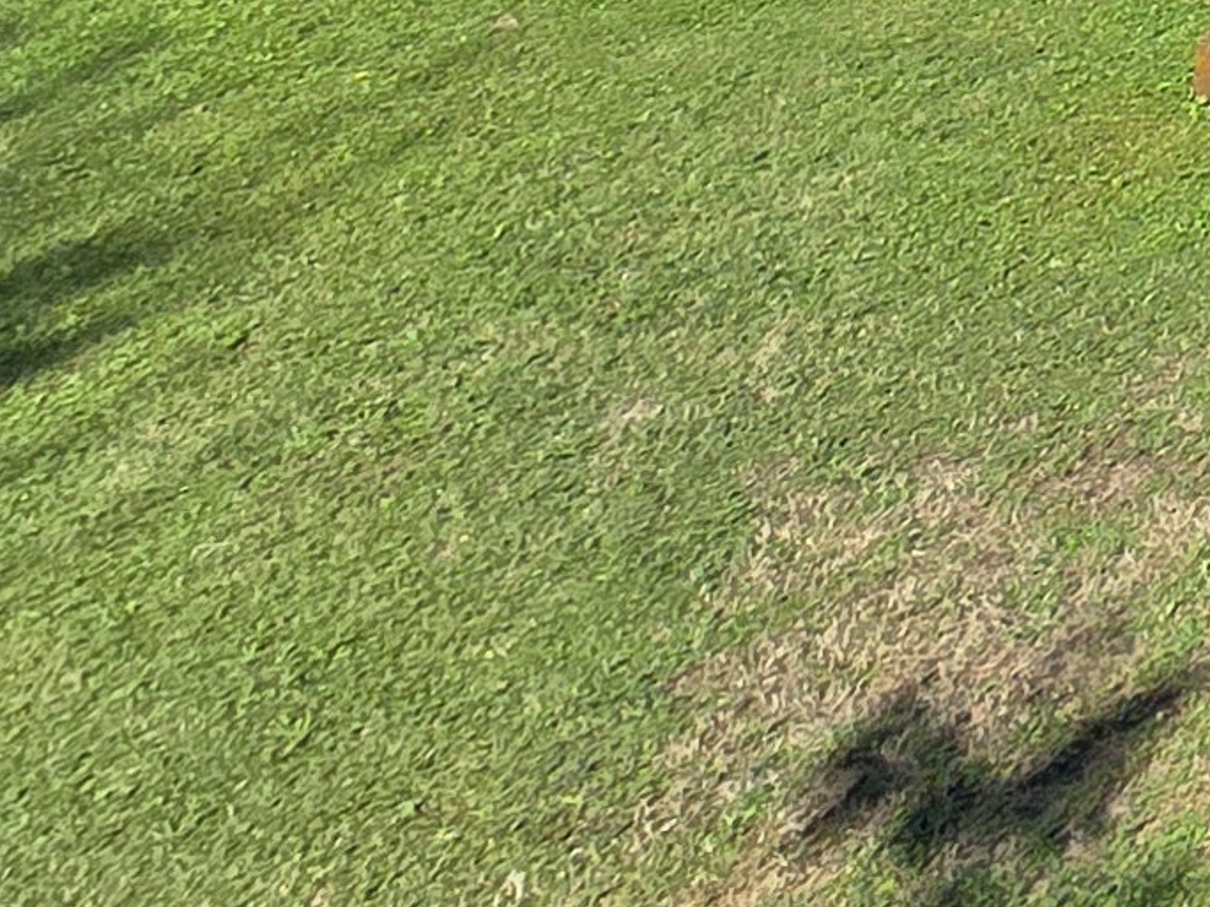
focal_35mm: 76
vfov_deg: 13.6
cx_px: 2850
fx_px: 2657
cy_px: -1314
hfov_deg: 15.3
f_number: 2.2
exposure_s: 1/2027
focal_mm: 2.2
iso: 50
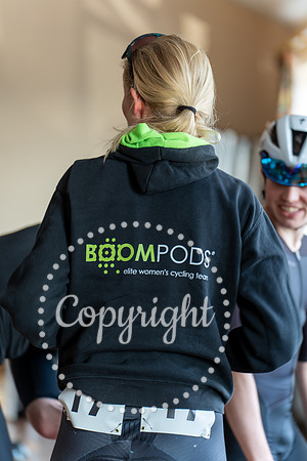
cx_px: 154
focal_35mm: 134
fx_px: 1714
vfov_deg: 15.3
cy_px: 230
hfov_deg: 10.2
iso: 125
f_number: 2.8
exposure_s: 1/50
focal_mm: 134
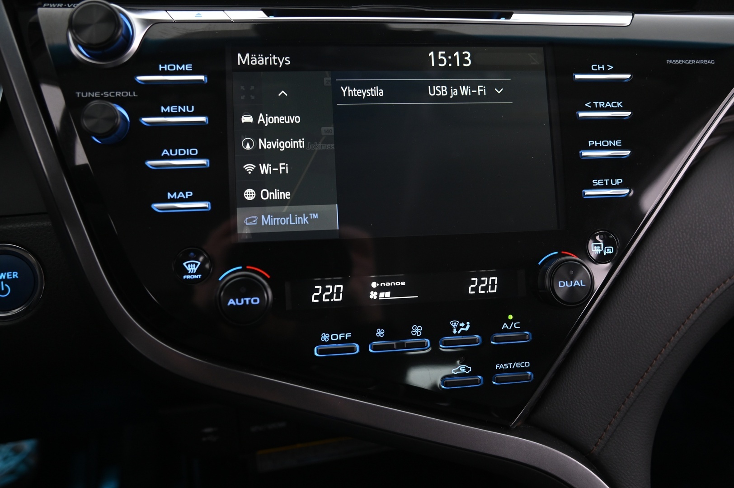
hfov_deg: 60.3
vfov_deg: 42.3
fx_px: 632
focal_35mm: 31
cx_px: 367
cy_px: 244
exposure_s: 1/20
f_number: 4
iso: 2000
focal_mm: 31
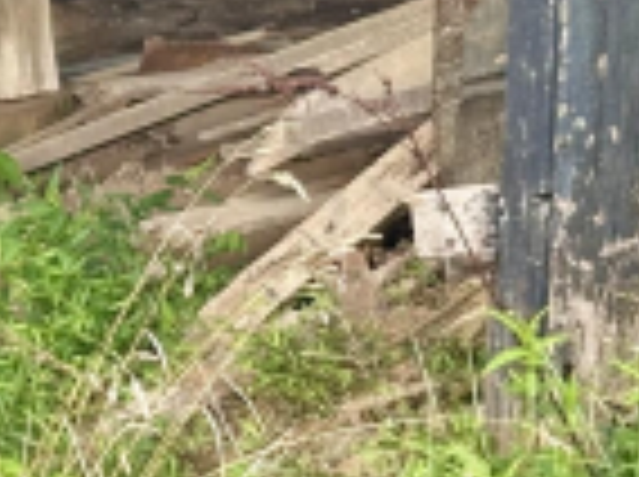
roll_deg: -0.6
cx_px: -533
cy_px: -230
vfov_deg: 6.5
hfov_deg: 8.4
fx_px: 4165
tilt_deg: +0.0
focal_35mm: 226
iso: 50
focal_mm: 6.86
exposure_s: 1/160
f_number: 1.78
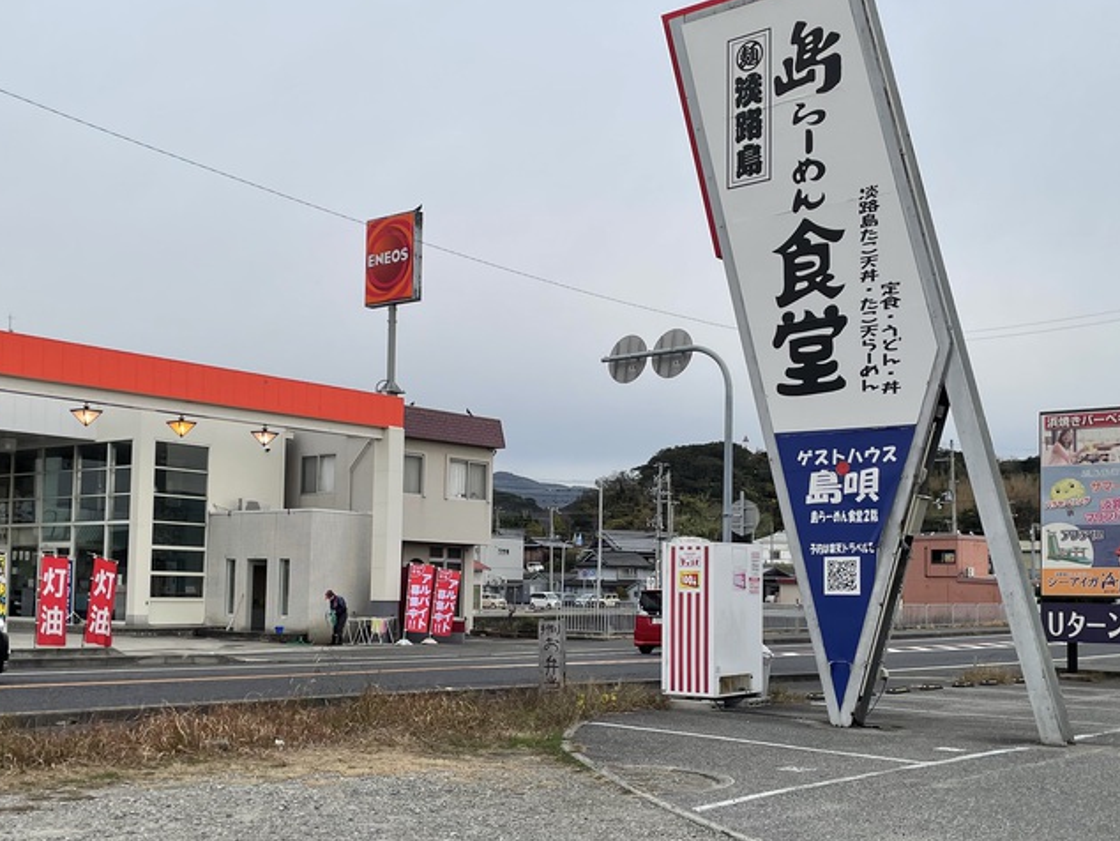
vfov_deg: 35.0
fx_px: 1327
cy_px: 528
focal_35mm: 41
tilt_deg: +3.5
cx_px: 602
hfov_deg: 45.7
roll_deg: -0.3
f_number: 1.6
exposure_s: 1/1511
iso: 32
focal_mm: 4.2
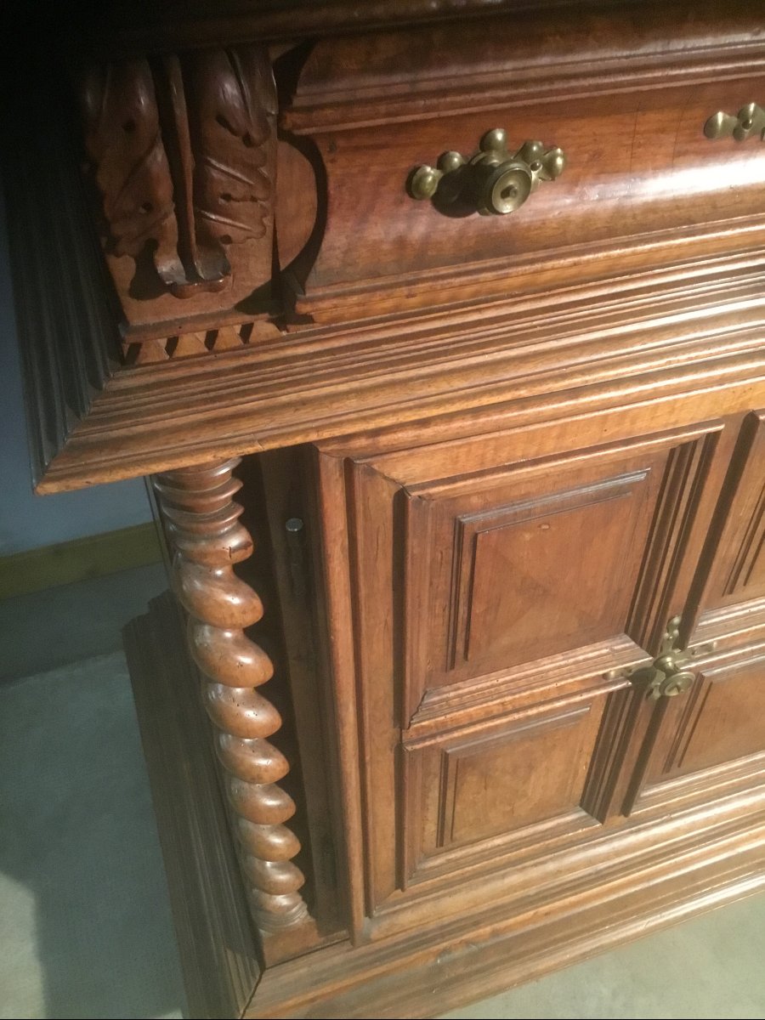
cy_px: 510
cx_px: 382
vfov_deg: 58.4
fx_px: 913
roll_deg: -0.3
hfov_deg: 45.4
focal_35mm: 31
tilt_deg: -41.8
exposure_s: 1/17
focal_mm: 3.3
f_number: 2.4
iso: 320
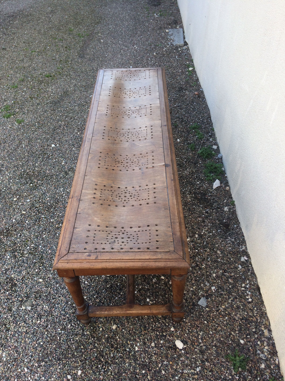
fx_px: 318
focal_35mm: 29
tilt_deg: -37.8
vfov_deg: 61.7
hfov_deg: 48.2
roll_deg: -1.5
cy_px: 190
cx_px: 142
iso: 32
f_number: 2.2
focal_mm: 4.15
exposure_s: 1/311
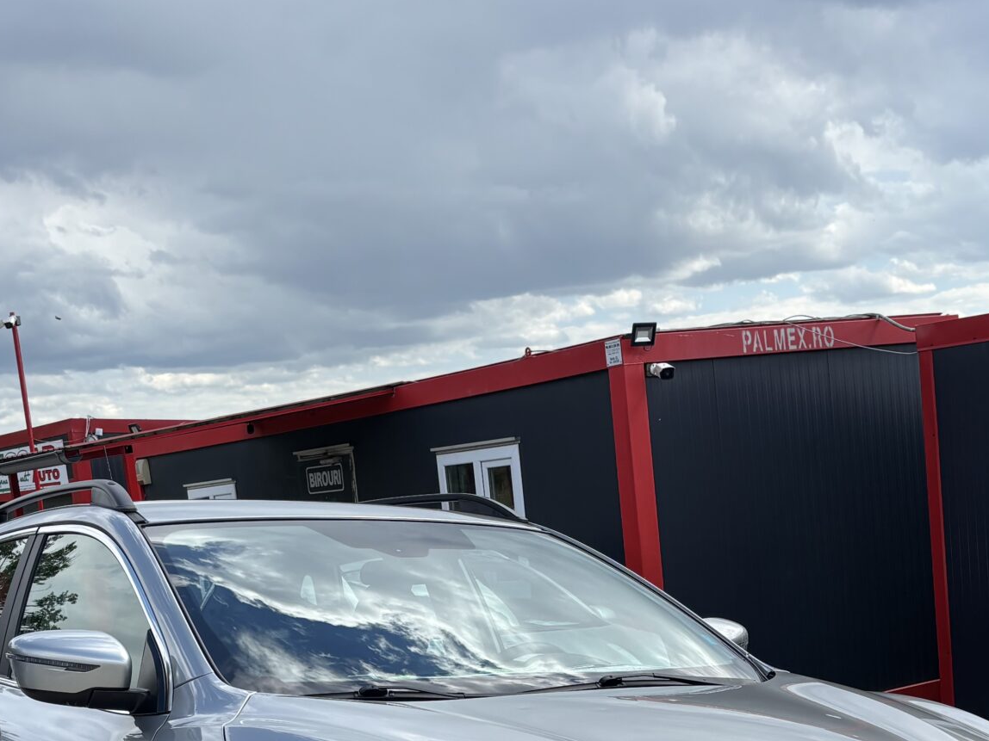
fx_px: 1657
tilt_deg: -8.5
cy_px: 714
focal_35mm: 58
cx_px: 462
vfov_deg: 24.3
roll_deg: +6.0
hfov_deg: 33.2
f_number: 1.6
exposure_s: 1/2242
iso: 50
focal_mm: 5.96
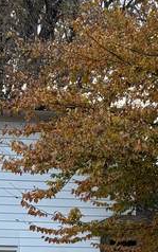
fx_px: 764
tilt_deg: -6.3
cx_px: 183
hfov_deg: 11.6
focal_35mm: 111
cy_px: 371
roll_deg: -0.9
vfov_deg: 17.1
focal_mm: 5.96
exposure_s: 1/105
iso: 125
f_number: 1.6
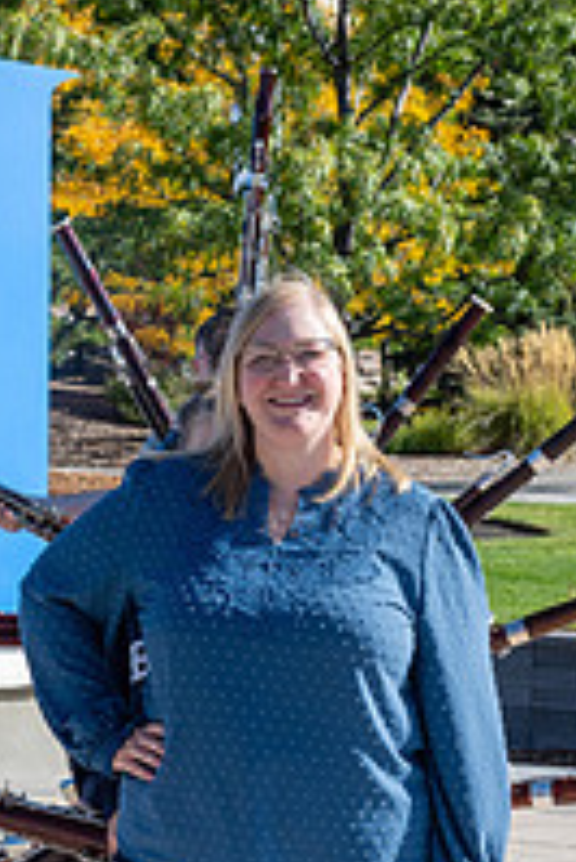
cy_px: 580
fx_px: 3354
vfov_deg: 14.6
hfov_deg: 9.8
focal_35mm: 140
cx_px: 247
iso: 250
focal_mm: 62
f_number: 10
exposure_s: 1/200
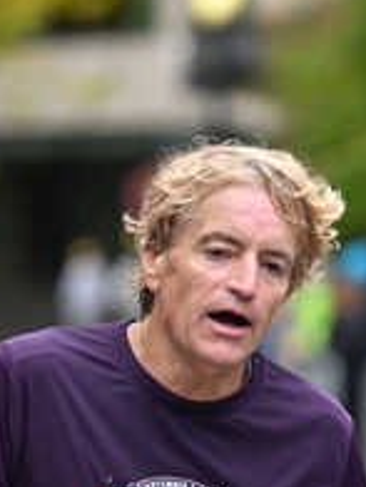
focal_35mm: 364
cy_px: 430
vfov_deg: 5.4
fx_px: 5131
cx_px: 250
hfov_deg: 4.1
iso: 640
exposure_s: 1/2500
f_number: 2.8
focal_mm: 135
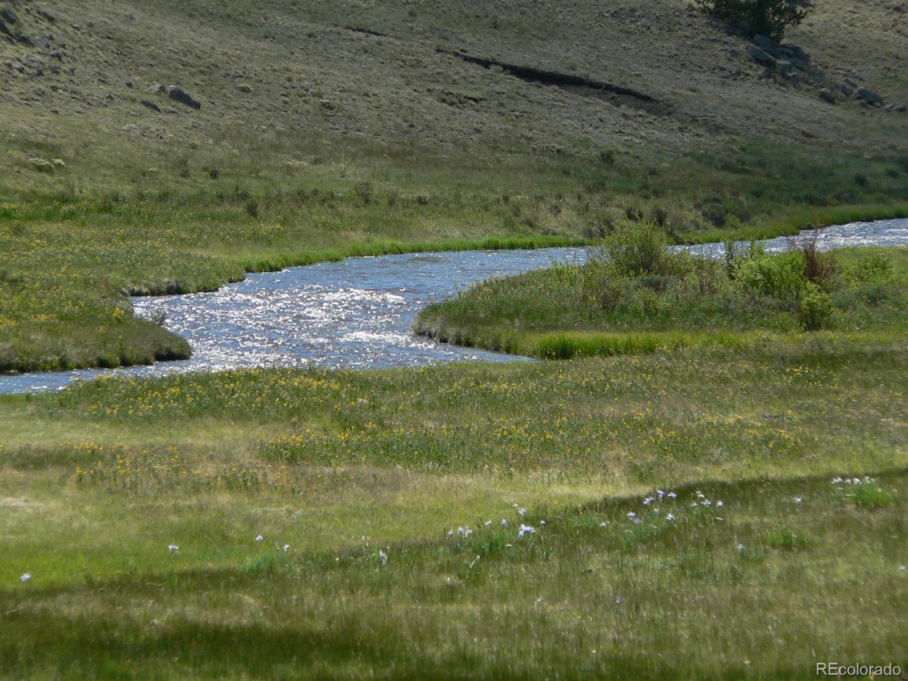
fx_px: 7187
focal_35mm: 274
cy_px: 340
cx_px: 454
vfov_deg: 5.4
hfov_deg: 7.2
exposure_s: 1/400
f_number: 4
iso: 80
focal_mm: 36.1
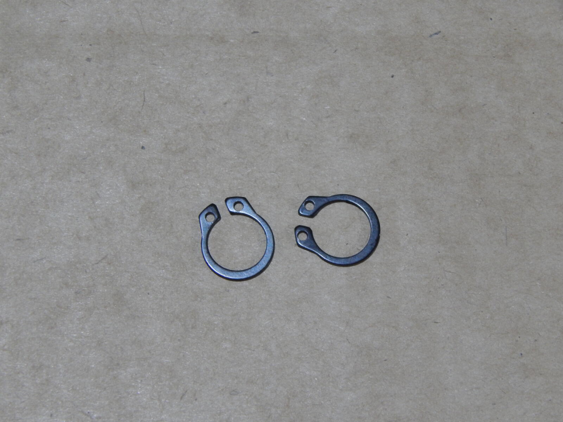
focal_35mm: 105
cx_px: 282
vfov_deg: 14.1
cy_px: 211
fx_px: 1708
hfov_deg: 18.7
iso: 320
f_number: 4.5
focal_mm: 18.7
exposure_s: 1/30
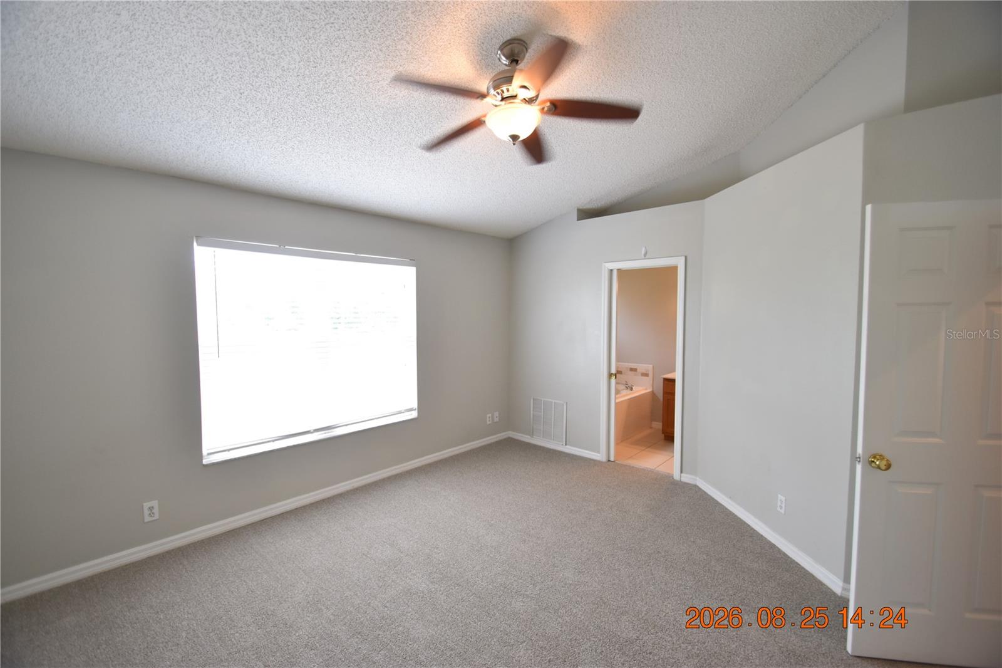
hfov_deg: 100.4
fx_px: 417
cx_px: 501
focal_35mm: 15
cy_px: 334
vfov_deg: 77.3
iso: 400
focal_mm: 10
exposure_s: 1/60
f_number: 4
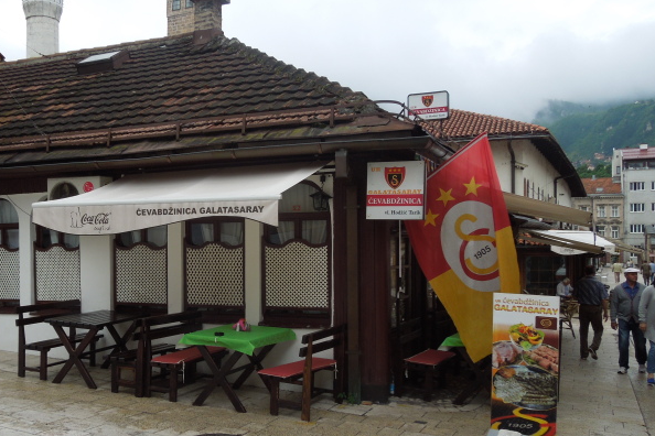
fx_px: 637
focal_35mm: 35
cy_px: 246
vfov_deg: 37.8
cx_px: 248
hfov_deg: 53.9
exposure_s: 1/200
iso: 100
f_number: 3.3
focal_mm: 4.5
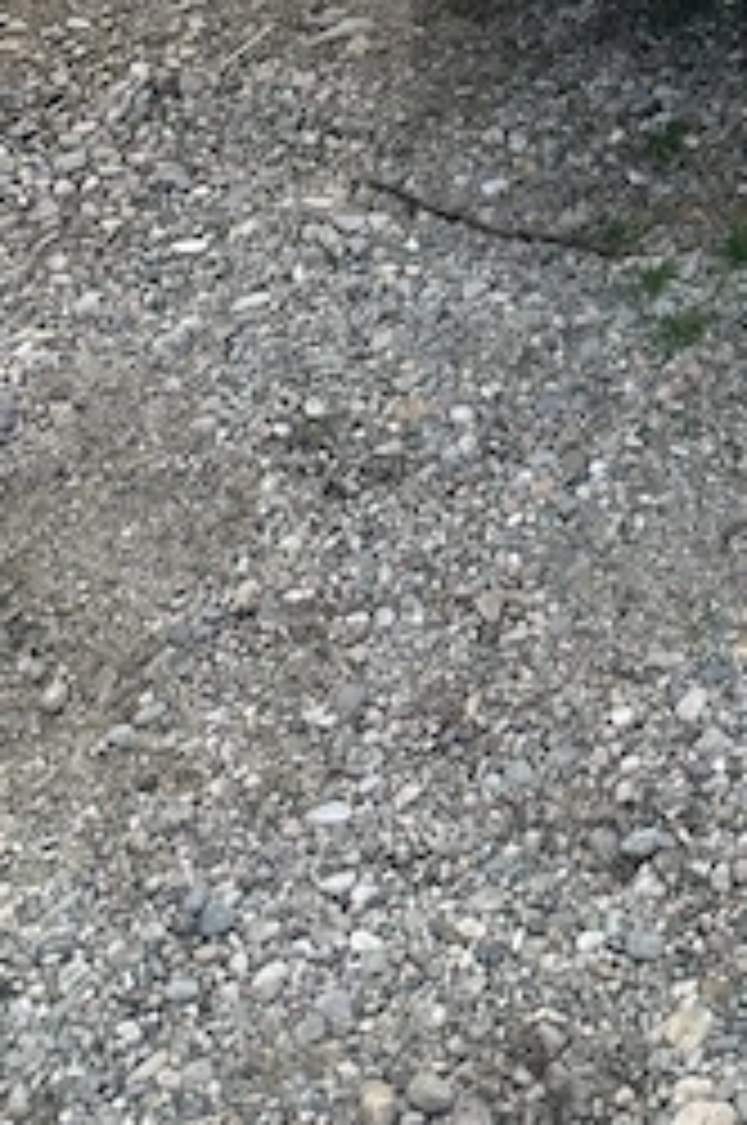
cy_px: -549
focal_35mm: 80
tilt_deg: -12.9
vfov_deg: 21.4
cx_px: 1184
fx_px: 2497
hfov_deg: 15.4
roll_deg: -1.9
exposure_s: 1/1171
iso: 80
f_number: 1.78
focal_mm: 6.86
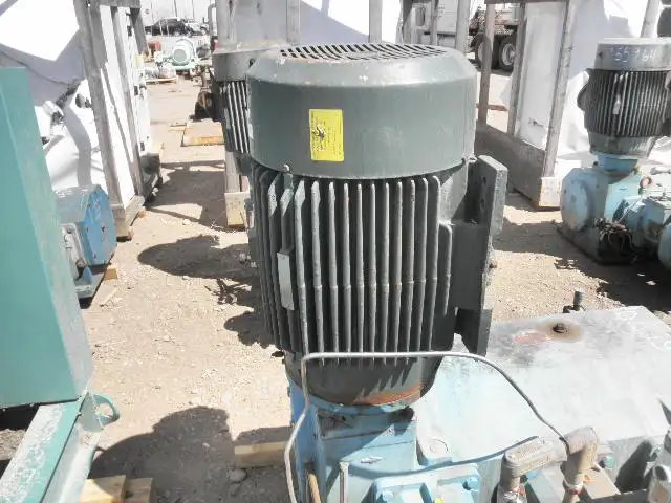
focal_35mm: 28
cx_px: 336
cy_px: 252
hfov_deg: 63.4
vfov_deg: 49.7
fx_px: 543
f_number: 8.5
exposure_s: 1/100
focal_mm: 5
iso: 64
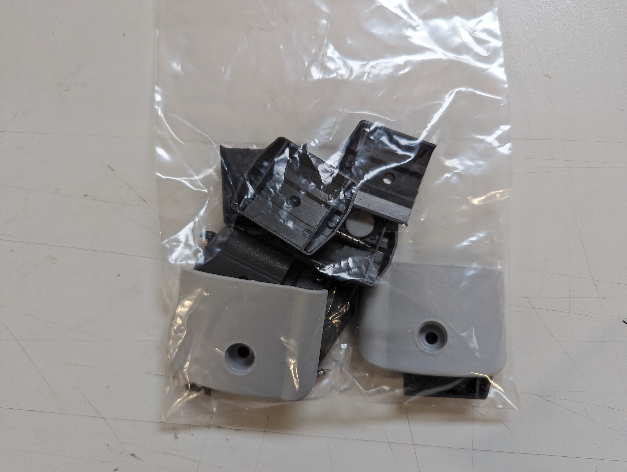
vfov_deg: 56.9
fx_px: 435
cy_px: 236
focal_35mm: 24
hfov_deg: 71.5
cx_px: 314
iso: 267
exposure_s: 1/100
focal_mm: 6.81
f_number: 1.85
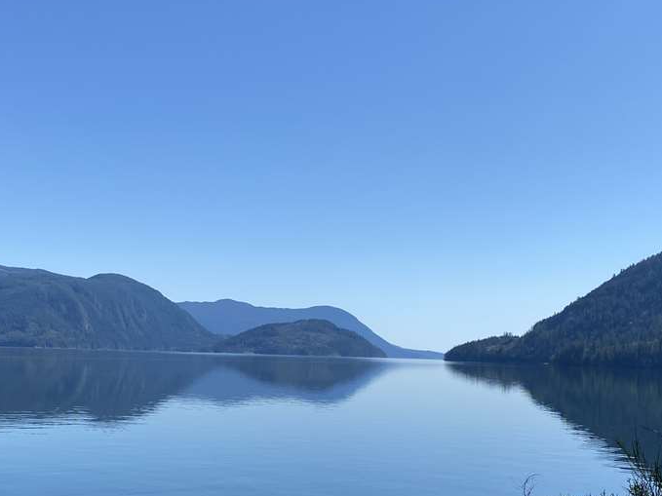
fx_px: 937
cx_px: 255
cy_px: 362
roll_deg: -1.5
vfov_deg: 29.3
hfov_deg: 38.7
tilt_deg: -0.9
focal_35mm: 49
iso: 32
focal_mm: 4.25
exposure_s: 1/3300
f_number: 1.8
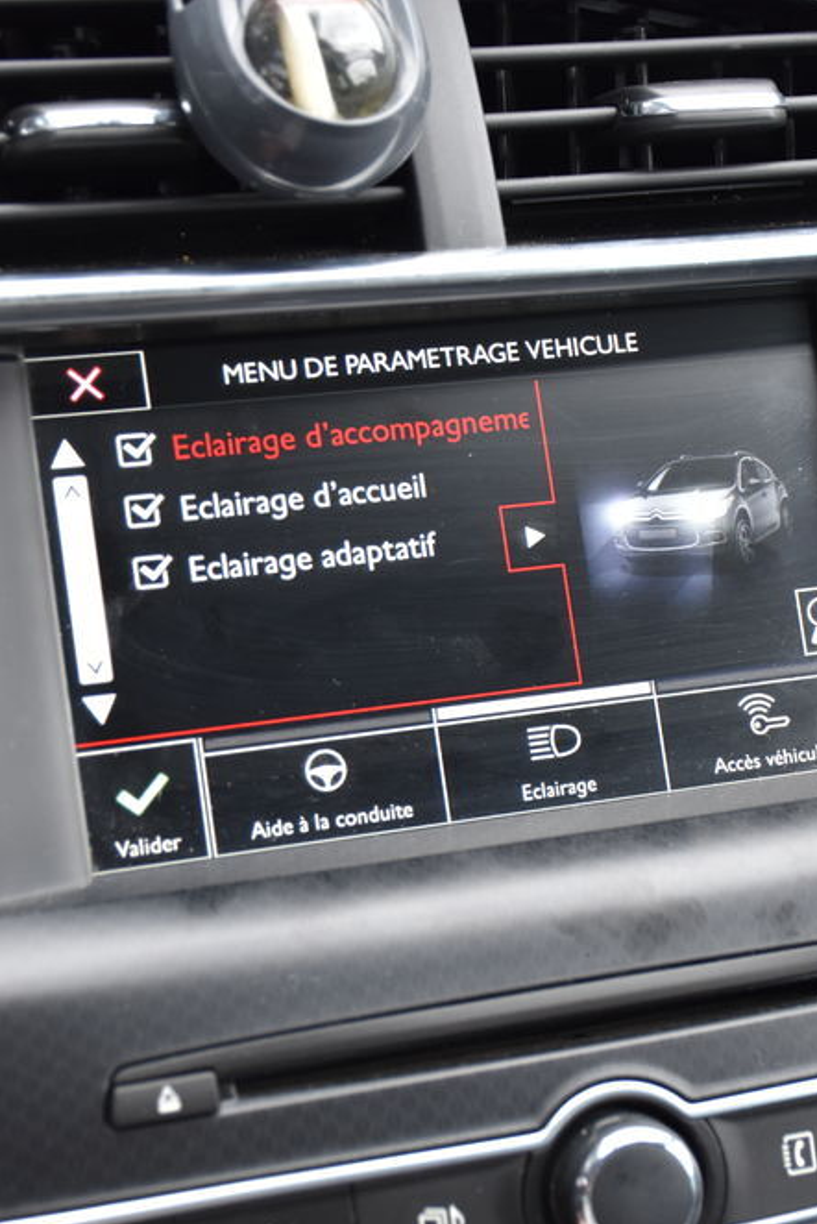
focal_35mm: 77
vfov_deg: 26.3
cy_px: 615
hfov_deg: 17.7
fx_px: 2618
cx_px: 567
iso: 400
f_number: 4.5
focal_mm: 34
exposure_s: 1/80
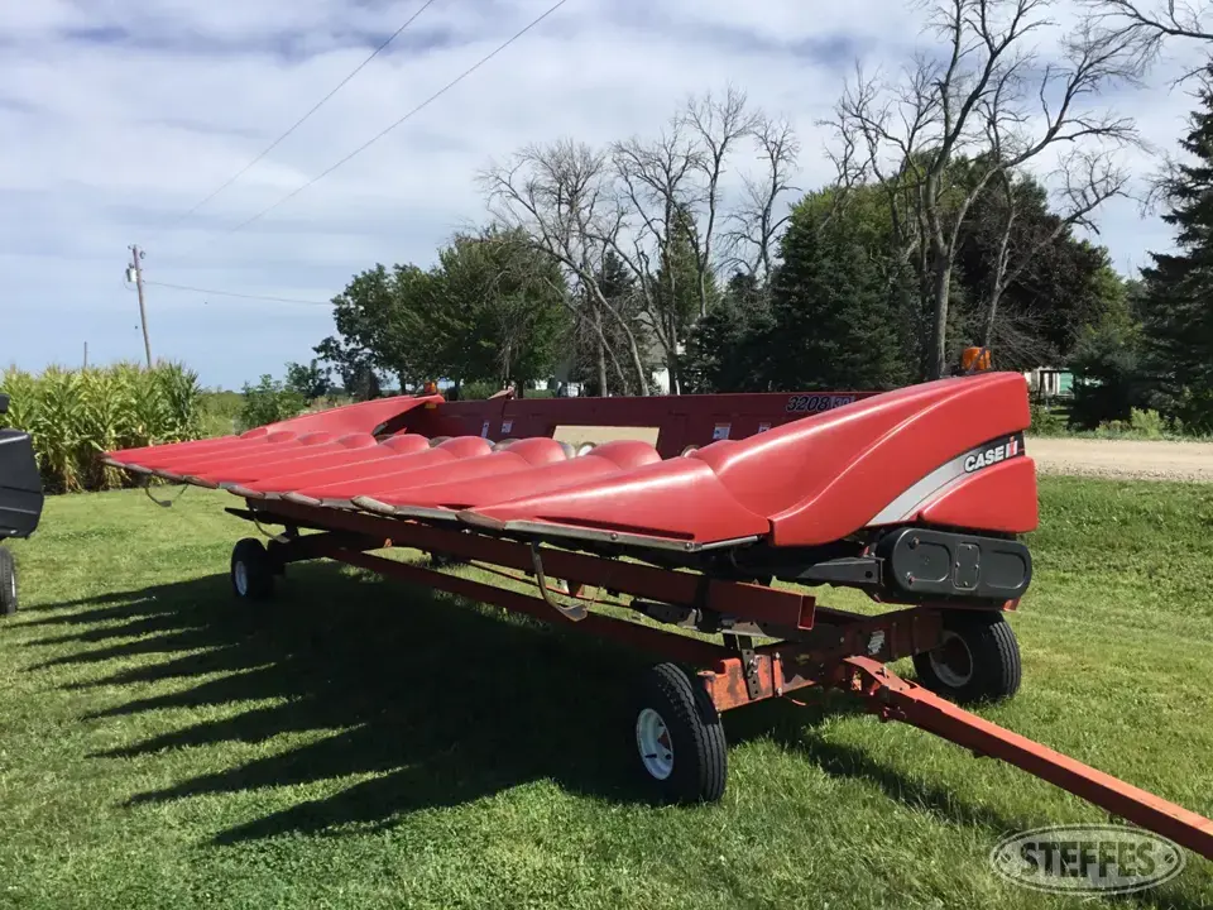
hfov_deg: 58.4
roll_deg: -1.0
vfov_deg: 45.4
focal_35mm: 31
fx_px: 1086
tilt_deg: -1.6
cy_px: 455
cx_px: 606
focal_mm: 3.3
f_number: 2.4
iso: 25
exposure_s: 1/1631
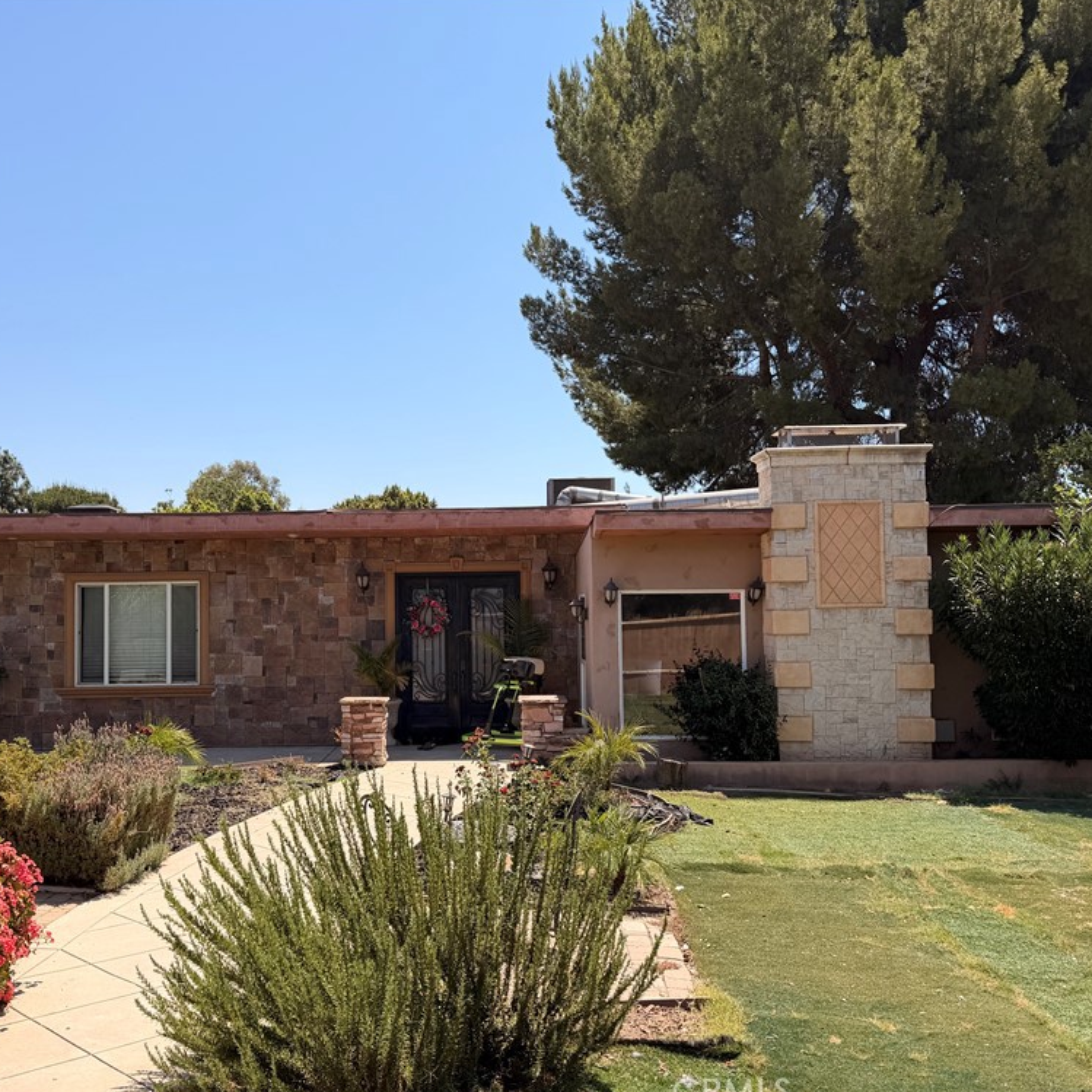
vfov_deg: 55.6
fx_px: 1035
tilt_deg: +3.7
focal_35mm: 29
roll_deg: -0.6
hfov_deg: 55.1
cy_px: 553
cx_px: 421
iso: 80
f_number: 1.78
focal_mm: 6.76
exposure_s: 1/4975
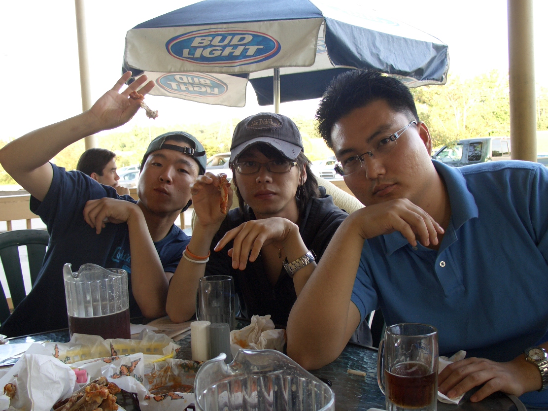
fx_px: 602
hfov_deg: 49.0
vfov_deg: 37.7
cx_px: 269
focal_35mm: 38
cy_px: 230
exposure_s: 1/60
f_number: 2.8
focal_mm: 7.1
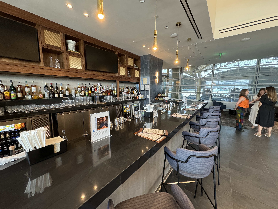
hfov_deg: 102.1
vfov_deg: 85.7
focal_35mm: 14
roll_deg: -1.1
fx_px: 112
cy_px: 104
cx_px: 139
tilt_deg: -8.6
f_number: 2.2
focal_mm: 2.22
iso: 250
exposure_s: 1/60
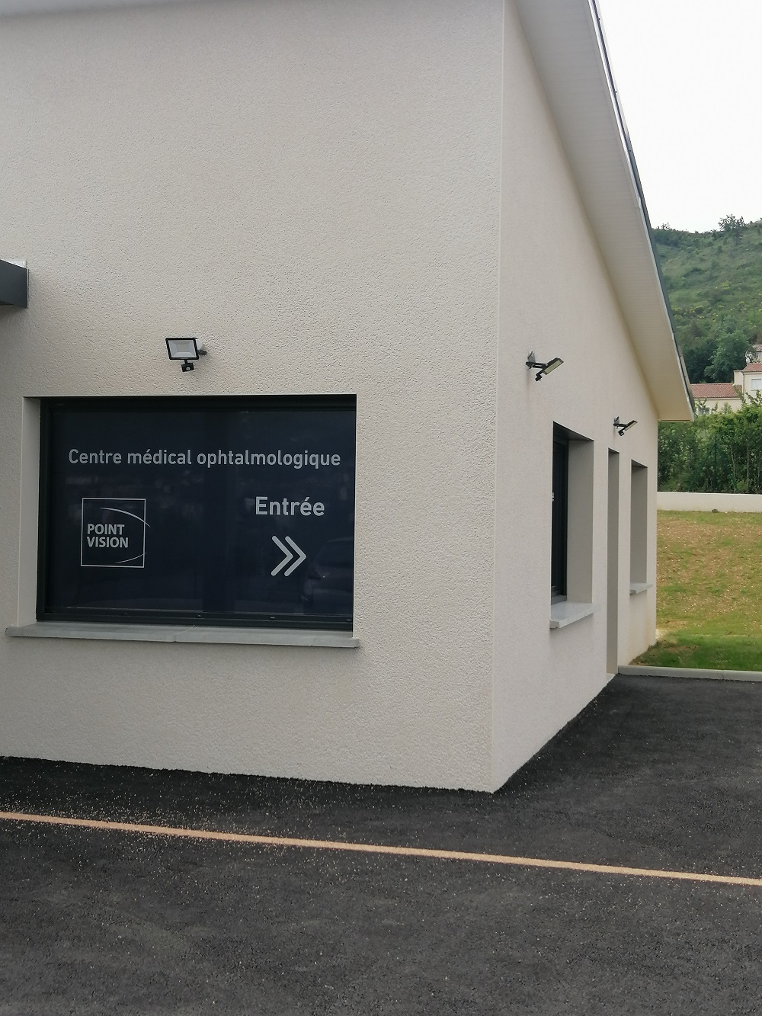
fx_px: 1438
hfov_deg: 29.7
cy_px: 508
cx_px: 381
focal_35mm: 49
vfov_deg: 38.9
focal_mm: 3.95
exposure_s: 1/323
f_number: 1.8
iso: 50
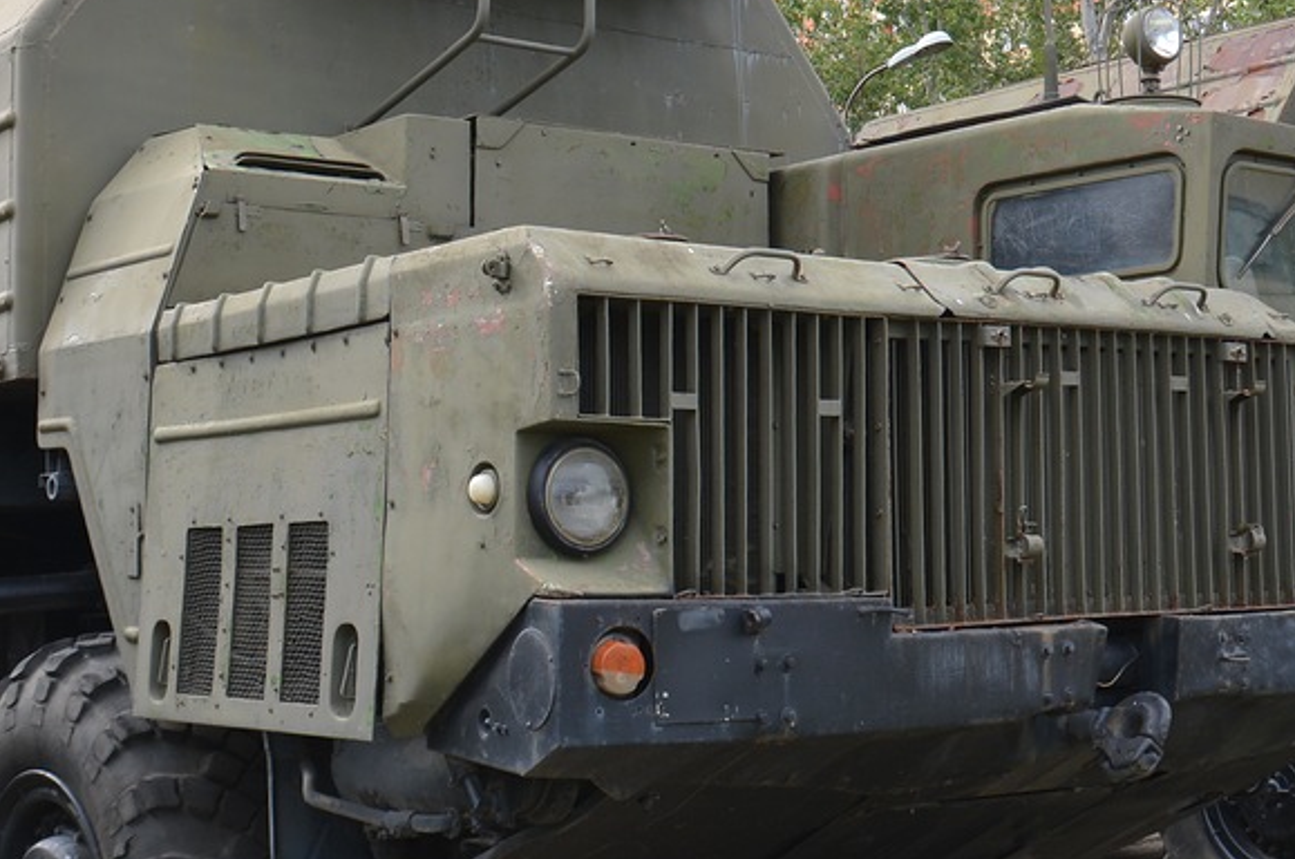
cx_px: 552
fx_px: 2011
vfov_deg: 24.1
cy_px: 357
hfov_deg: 35.6
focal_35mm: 56
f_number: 7.1
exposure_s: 1/200
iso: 200
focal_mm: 18
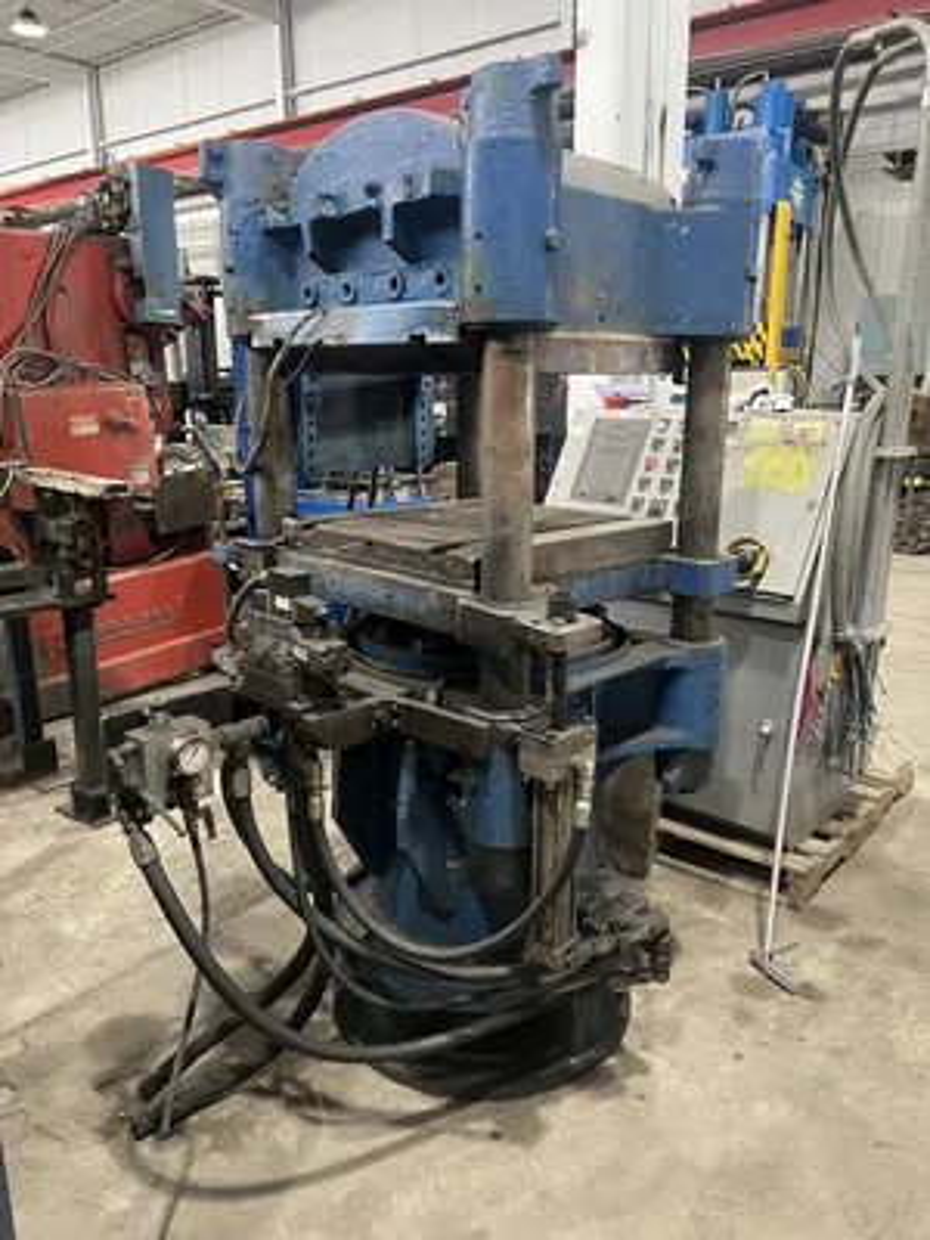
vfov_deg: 67.3
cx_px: 465
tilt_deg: -13.6
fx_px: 931
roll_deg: +0.6
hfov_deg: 53.1
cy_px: 620
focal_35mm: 26
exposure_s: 1/60
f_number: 1.5
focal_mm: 5.7
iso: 250
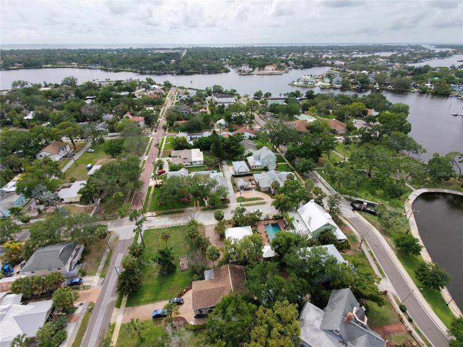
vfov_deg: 78.1
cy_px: 174
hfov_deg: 94.5
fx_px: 214
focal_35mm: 16
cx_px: 232
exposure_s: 1/769
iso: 100
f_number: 2.2
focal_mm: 3.05
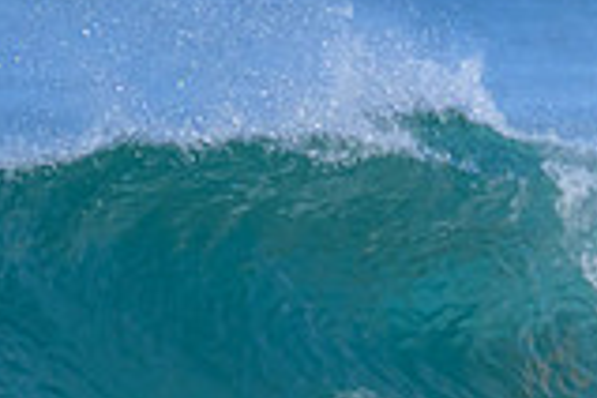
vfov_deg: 0.4
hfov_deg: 0.5
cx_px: 697
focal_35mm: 3920
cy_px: 445
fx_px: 65002
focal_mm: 800
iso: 2200
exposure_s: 1/2000
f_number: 11
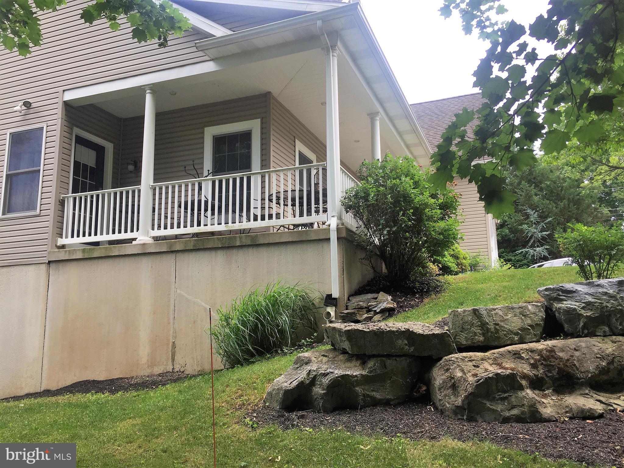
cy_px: 234
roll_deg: -1.1
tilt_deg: +9.7
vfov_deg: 48.2
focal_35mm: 29
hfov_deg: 61.7
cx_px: 312
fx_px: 523
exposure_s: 1/373
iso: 32
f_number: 2.2
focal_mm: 4.15
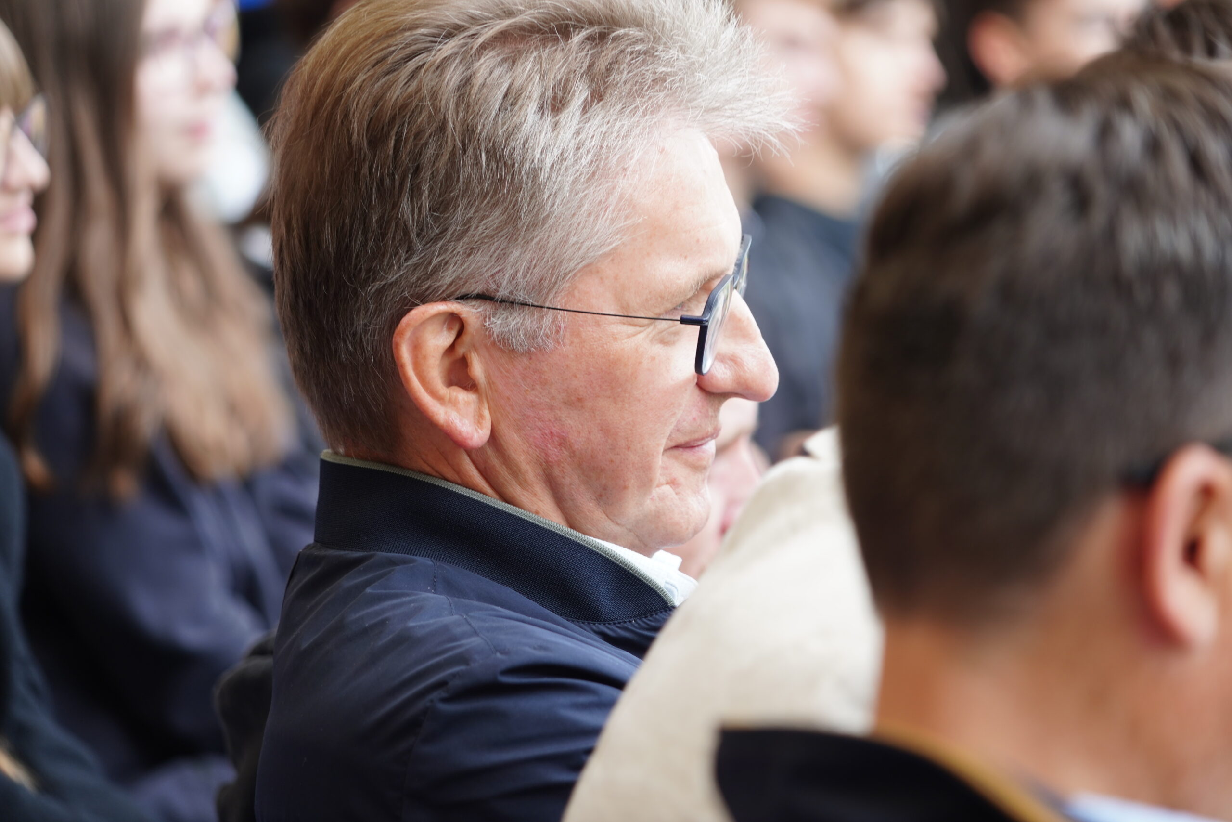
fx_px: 8213
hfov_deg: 8.6
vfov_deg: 5.7
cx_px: 616
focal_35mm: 240
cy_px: 411
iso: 250
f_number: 6.3
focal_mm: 240
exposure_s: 1/50
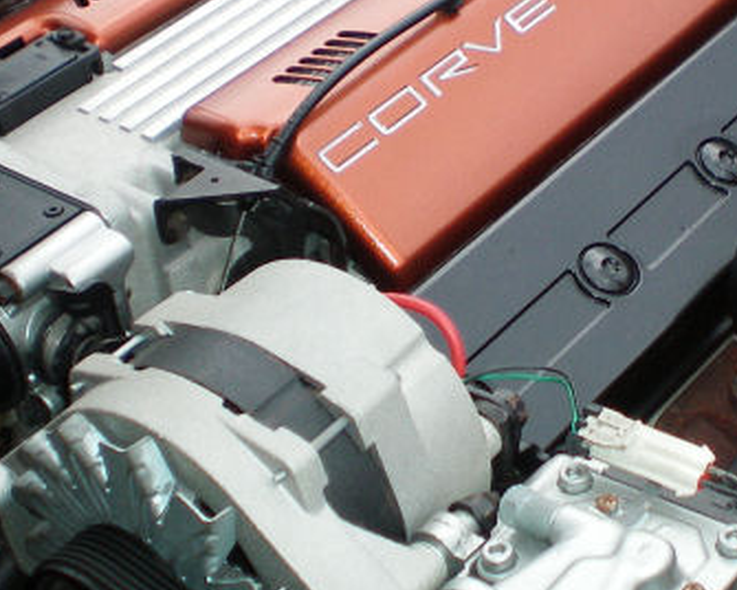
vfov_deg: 16.2
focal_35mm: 94
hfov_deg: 20.0
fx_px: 2050
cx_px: 647
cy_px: 117
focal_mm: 6.3
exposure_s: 1/125
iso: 64
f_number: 3.1
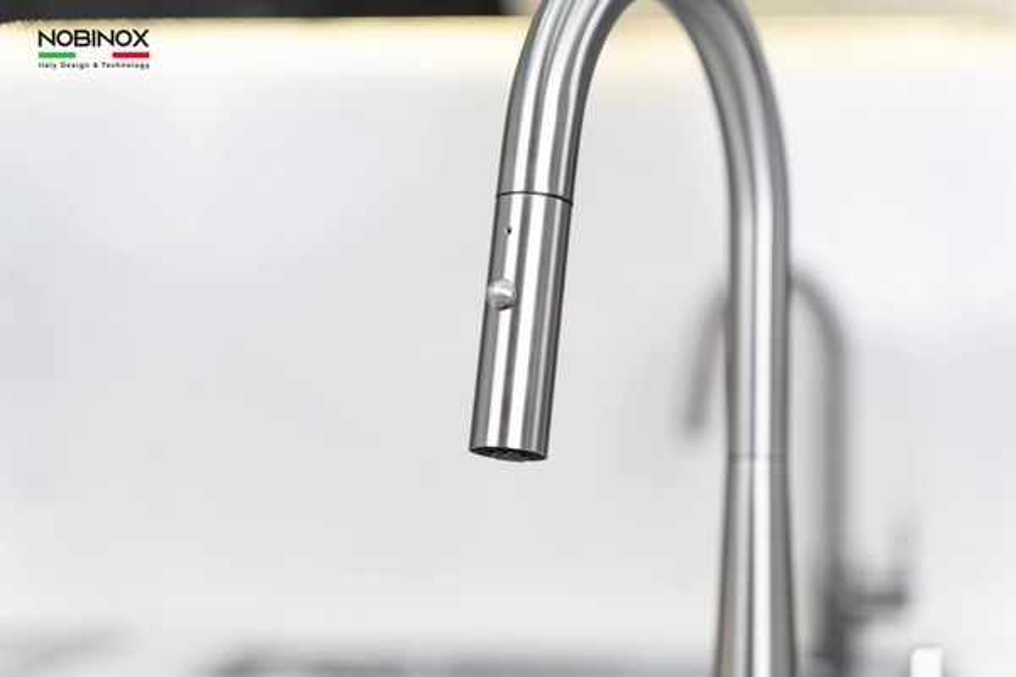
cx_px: 508
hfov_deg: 27.0
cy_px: 338
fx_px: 2117
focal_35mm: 75
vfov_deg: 18.2
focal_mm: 75
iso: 160
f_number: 2.8
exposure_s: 1/160
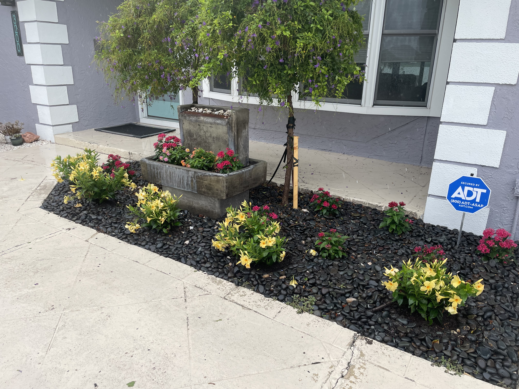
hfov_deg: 67.3
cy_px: 194
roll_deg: -1.3
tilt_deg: -19.6
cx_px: 260
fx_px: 390
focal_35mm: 26
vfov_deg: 53.1
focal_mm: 4.2
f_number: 1.6
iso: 32
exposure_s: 1/506
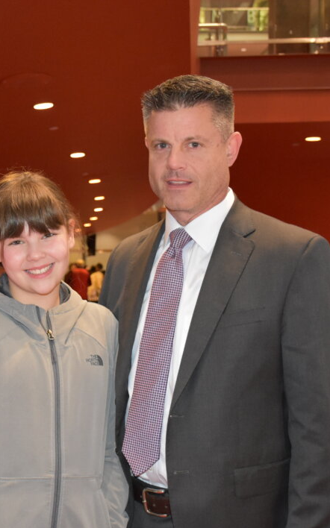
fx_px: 806
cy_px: 262
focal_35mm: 56
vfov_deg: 36.3
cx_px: 78
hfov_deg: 22.9
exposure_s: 1/60
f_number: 3.8
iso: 3200
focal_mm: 24
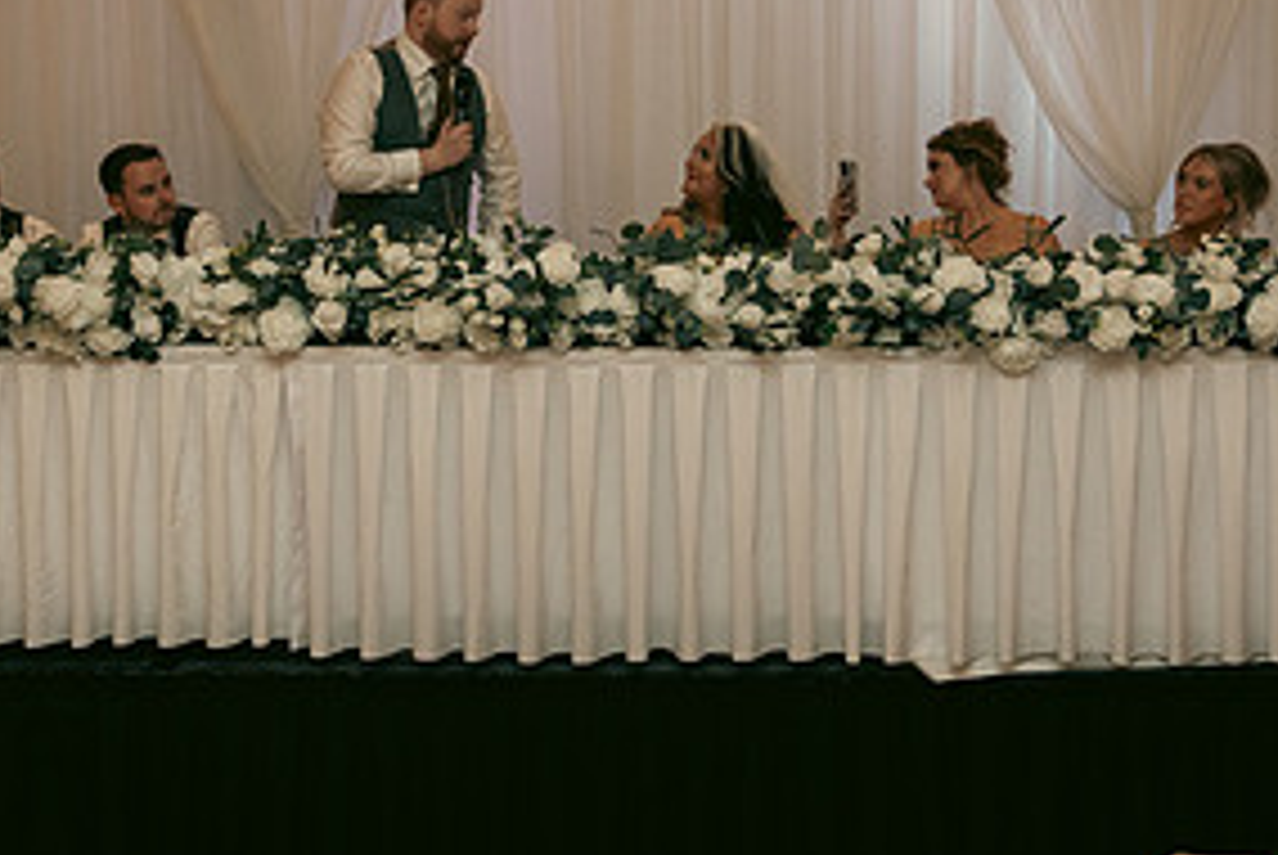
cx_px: 572
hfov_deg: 40.3
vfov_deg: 27.5
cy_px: 317
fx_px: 1741
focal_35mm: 49
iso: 2500
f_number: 3.5
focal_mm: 24
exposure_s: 1/160
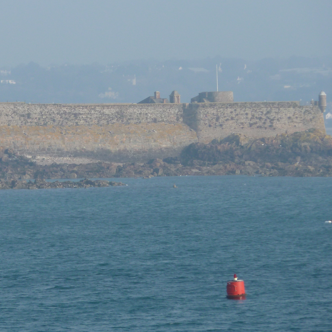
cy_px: 158
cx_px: 67
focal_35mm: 357
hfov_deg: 4.9
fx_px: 3874
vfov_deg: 4.9
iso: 80
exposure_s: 1/320
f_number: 4.6
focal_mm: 34.4
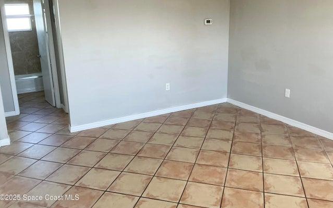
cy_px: 83
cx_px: 167
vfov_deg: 40.4
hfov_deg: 61.2
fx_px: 281
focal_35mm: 31
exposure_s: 1/120
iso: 64
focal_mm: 3
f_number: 1.8
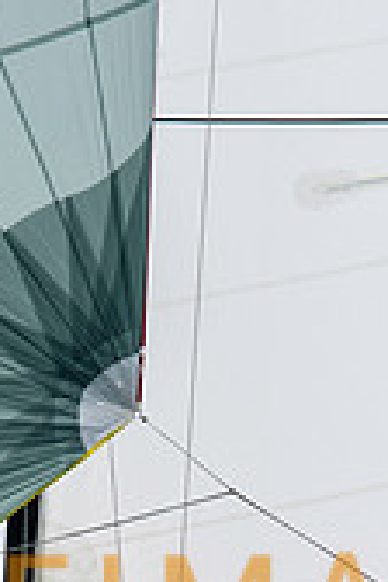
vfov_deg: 1.3
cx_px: 125
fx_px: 25153
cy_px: 580
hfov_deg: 0.9
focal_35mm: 1556
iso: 400
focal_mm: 300
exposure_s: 1/1600
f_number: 5.6
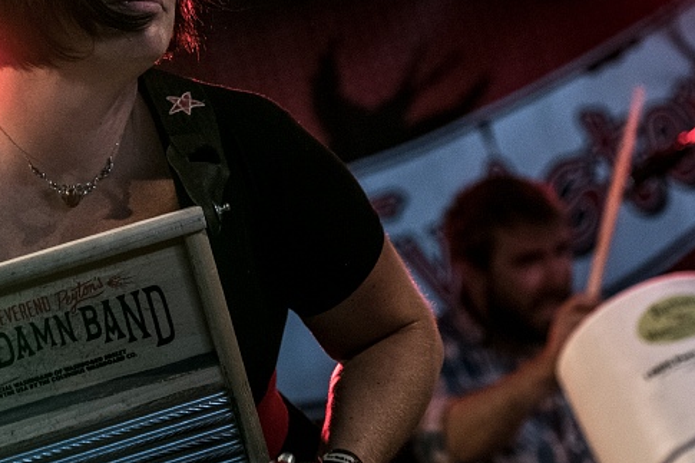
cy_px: 128
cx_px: 225
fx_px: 3010
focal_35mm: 156
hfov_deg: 13.1
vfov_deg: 8.8
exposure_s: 1/250
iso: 2000
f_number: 2.8
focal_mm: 70
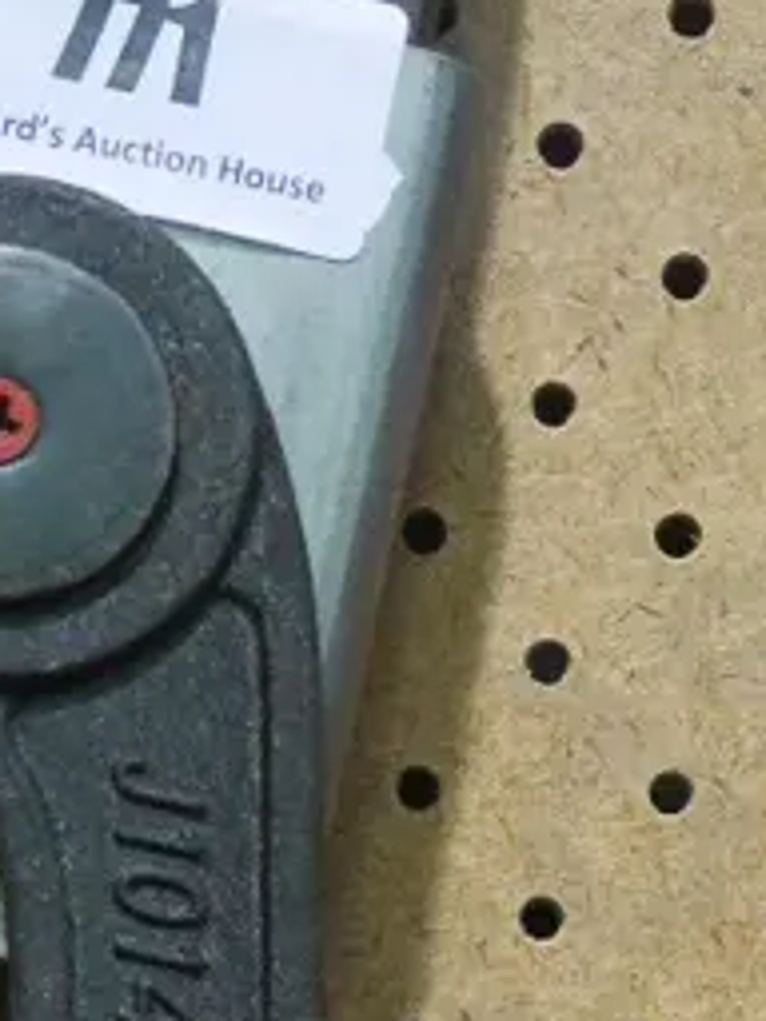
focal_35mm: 152
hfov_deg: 9.8
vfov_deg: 12.6
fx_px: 4485
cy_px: 1300
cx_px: 281
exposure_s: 1/60
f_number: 4.3
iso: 3200
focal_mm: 19
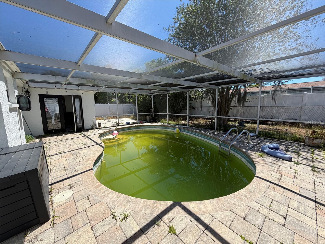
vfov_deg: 85.7
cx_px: 162
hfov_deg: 102.1
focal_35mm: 14
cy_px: 122
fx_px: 131
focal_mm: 2.22
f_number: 2.2
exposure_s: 1/770
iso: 40
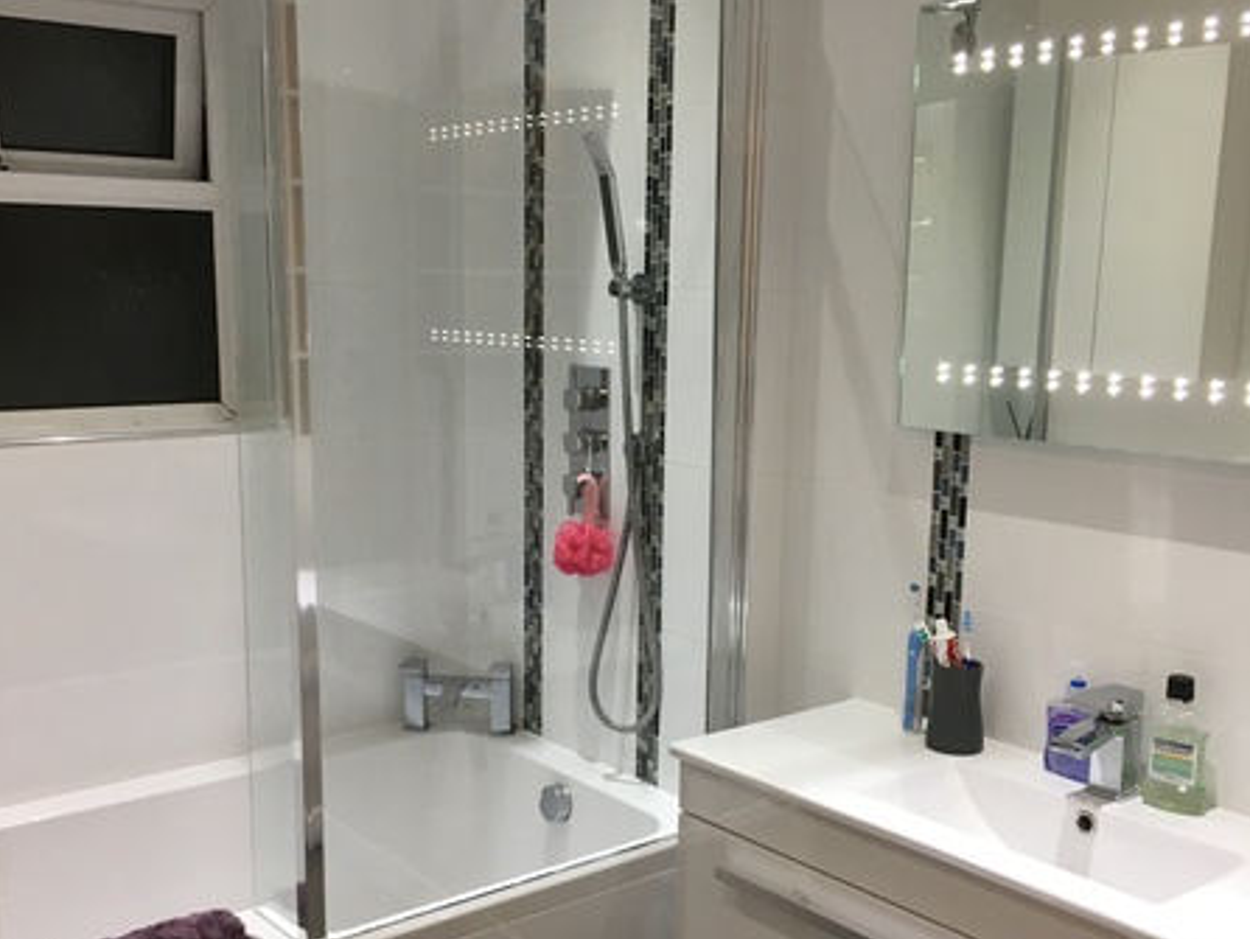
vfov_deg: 36.8
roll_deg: -0.6
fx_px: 1409
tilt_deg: -10.3
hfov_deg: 47.8
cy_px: 524
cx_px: 625
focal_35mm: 39
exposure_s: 1/33
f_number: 2.2
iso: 80
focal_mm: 4.15
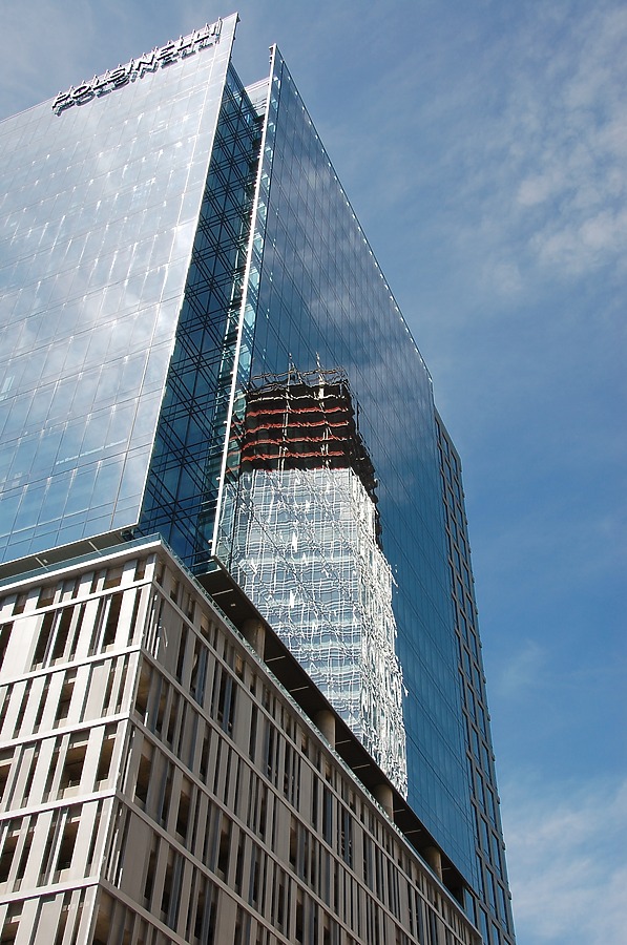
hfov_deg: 34.1
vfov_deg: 49.6
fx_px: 1022
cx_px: 314
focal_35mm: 39
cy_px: 472
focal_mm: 26
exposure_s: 1/250
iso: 200
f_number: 10
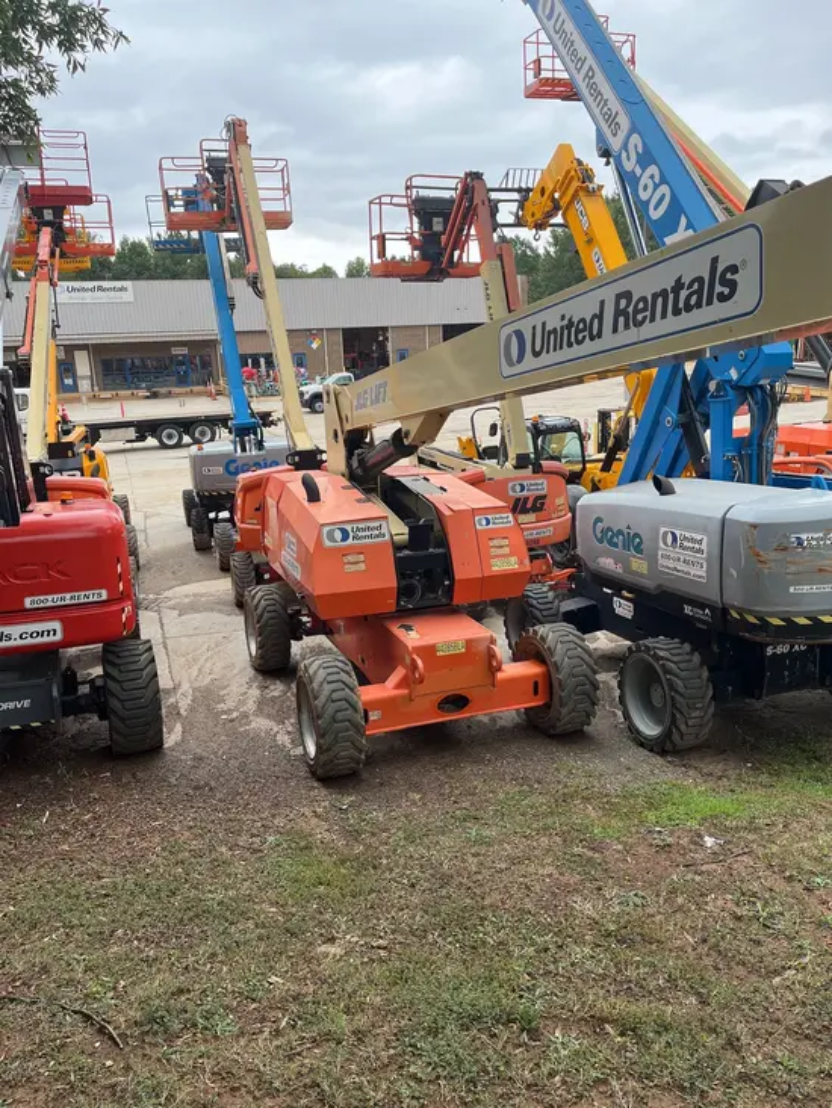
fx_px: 833
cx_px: 416
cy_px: 554
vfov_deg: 67.3
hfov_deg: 53.1
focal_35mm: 26
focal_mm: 5.1
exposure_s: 1/303
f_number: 1.6
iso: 50
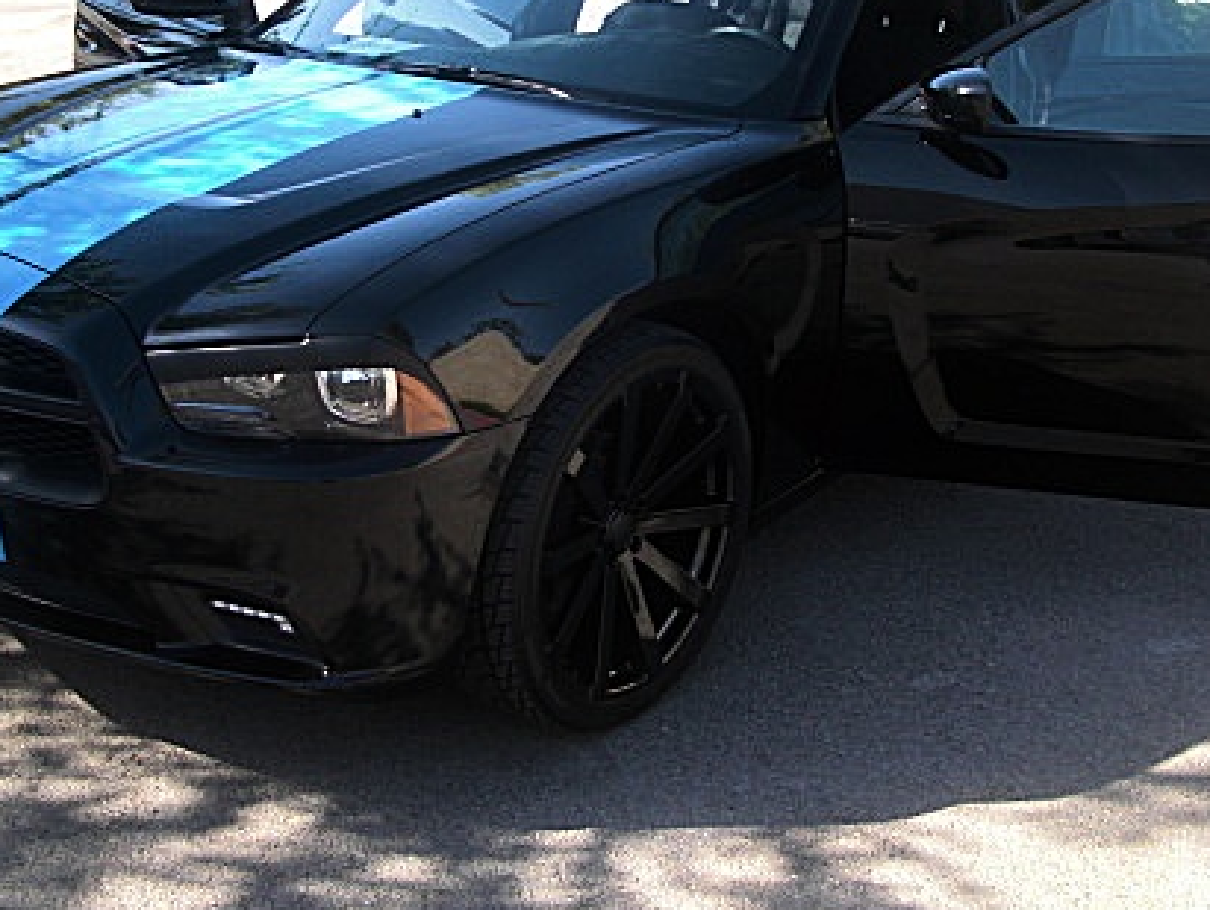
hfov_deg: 34.3
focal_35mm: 56
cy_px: 241
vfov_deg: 25.9
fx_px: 1959
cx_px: 606
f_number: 2.8
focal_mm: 6.3
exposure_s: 1/160
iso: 50
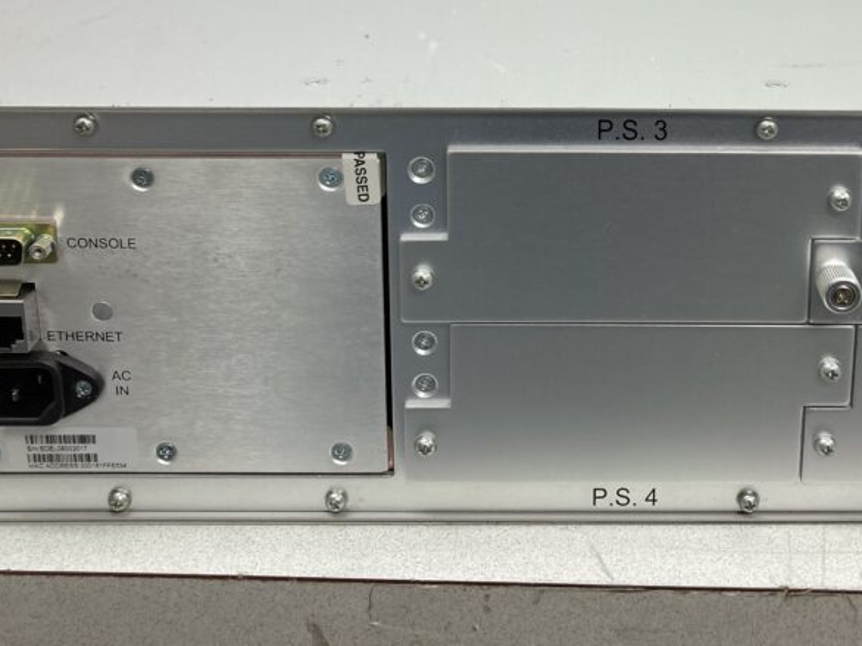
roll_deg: +0.0
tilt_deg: -14.6
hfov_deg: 37.2
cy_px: 69
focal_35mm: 51
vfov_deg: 27.5
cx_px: 564
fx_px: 1269
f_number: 1.8
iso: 40
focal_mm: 3.99
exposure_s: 1/60
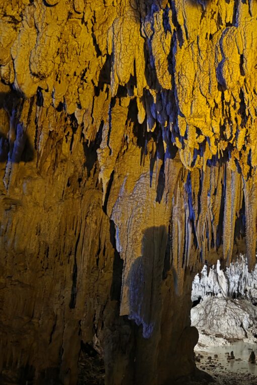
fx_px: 343
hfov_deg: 38.2
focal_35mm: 32
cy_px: 193
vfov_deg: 58.7
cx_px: 234
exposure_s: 1/20
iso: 2000
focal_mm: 6.3
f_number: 1.7
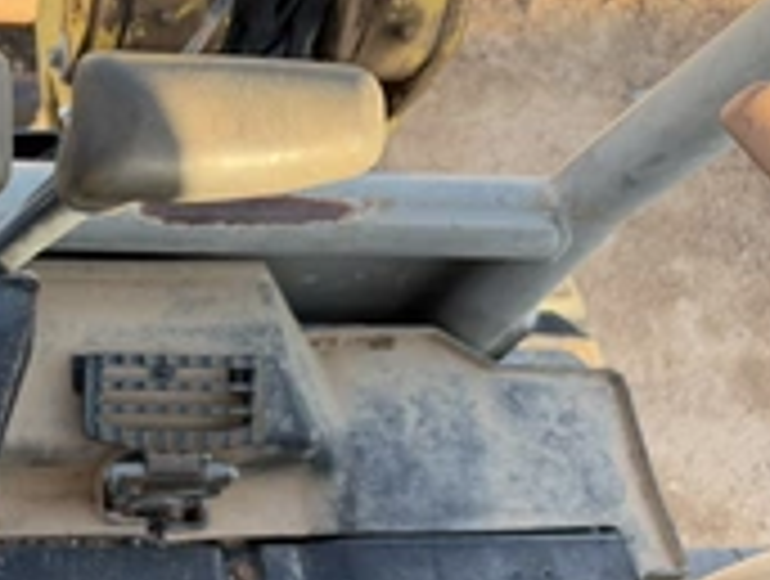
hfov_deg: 31.4
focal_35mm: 56
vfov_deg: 26.1
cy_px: 378
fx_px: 1248
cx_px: -23
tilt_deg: -65.0
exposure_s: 1/410
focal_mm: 6.76
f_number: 1.78
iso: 100
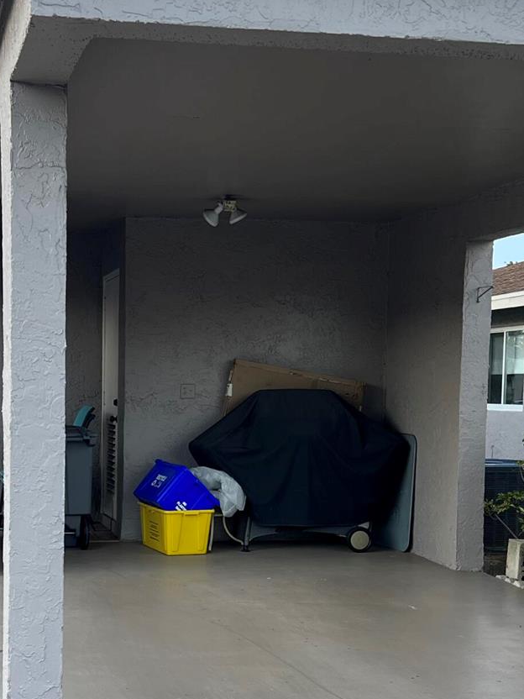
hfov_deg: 22.7
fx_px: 1292
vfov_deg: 30.1
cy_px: 463
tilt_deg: -4.4
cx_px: 126
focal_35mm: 64
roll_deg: -1.0
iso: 50
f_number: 1.5
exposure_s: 1/523
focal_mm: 5.7
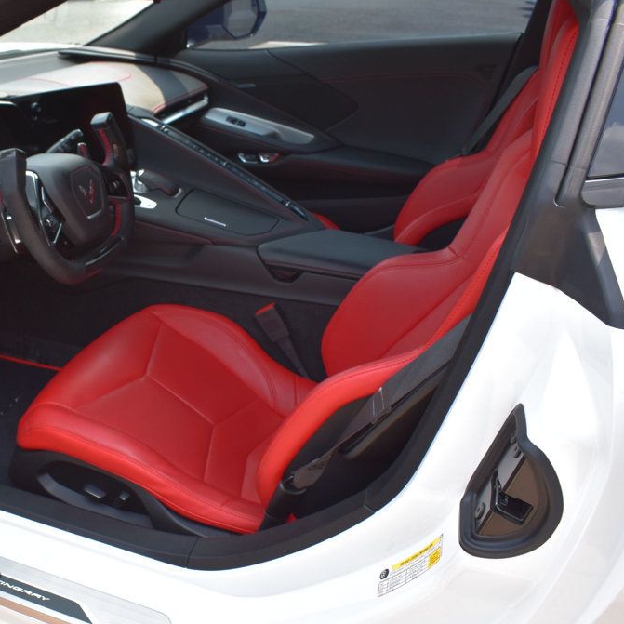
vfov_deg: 47.2
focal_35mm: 35
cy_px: 316
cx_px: 166
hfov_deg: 45.8
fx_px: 714
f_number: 10
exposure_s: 1/160
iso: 400
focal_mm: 18
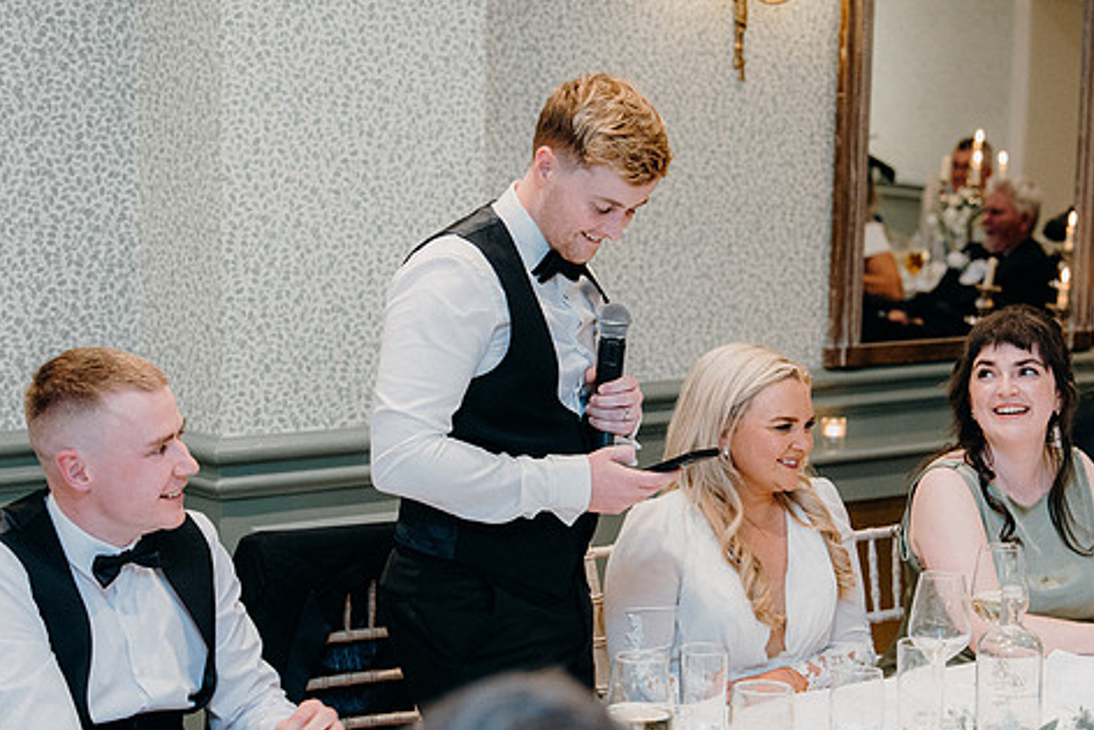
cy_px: 374
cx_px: 568
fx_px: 2614
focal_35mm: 86
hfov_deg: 23.6
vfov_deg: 15.9
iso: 2500
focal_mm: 70
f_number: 3.5
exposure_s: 1/160
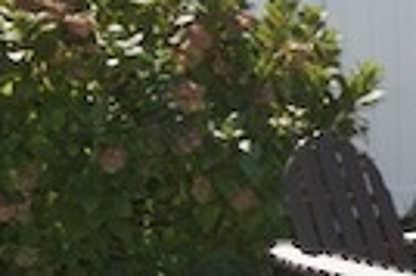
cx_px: 487
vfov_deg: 12.5
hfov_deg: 18.2
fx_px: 1239
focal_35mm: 107
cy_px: 319
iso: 100
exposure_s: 1/200
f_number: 9
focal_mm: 15
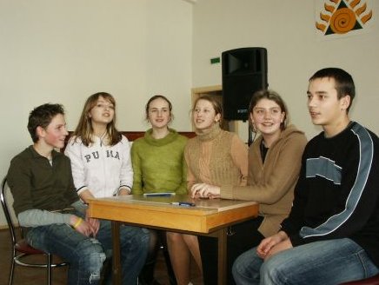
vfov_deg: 40.8
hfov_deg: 52.6
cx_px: 190
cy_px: 142
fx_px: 384
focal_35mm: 35
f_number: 3
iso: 200
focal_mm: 7.18
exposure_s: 1/125
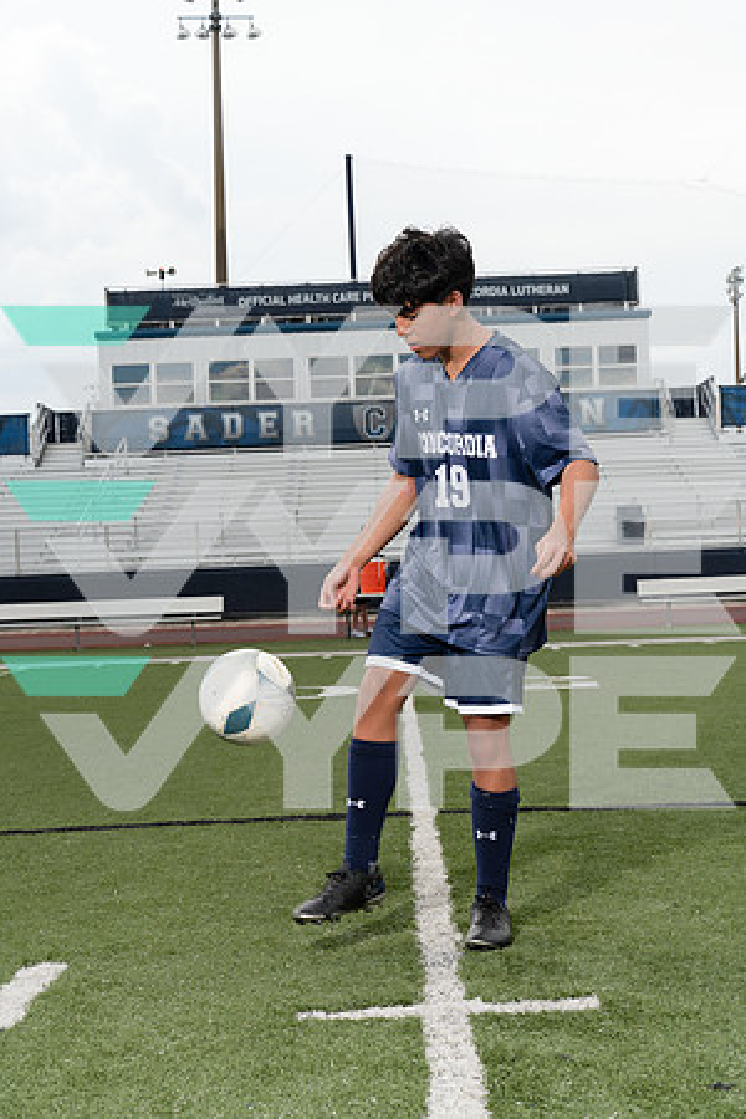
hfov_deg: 24.2
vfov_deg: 35.6
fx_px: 1741
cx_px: 373
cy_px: 560
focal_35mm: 56
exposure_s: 1/250
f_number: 8
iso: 100
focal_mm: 56
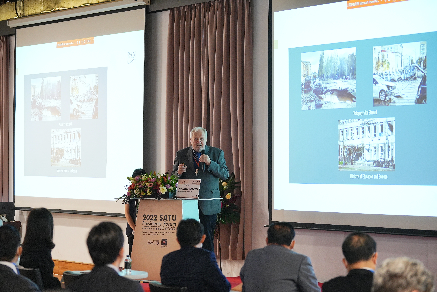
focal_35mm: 107
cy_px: 146
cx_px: 218
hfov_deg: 19.1
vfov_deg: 12.8
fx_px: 1299
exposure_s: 1/80
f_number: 4
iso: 2000
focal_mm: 107
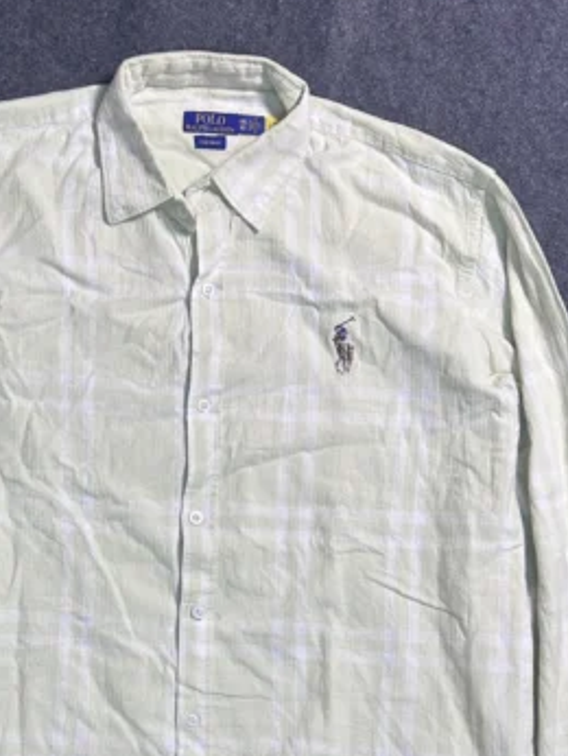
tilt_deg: -63.8
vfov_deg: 45.9
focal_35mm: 40
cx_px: 184
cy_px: 515
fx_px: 874
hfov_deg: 35.6
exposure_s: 1/100
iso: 100
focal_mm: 5.7
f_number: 1.5
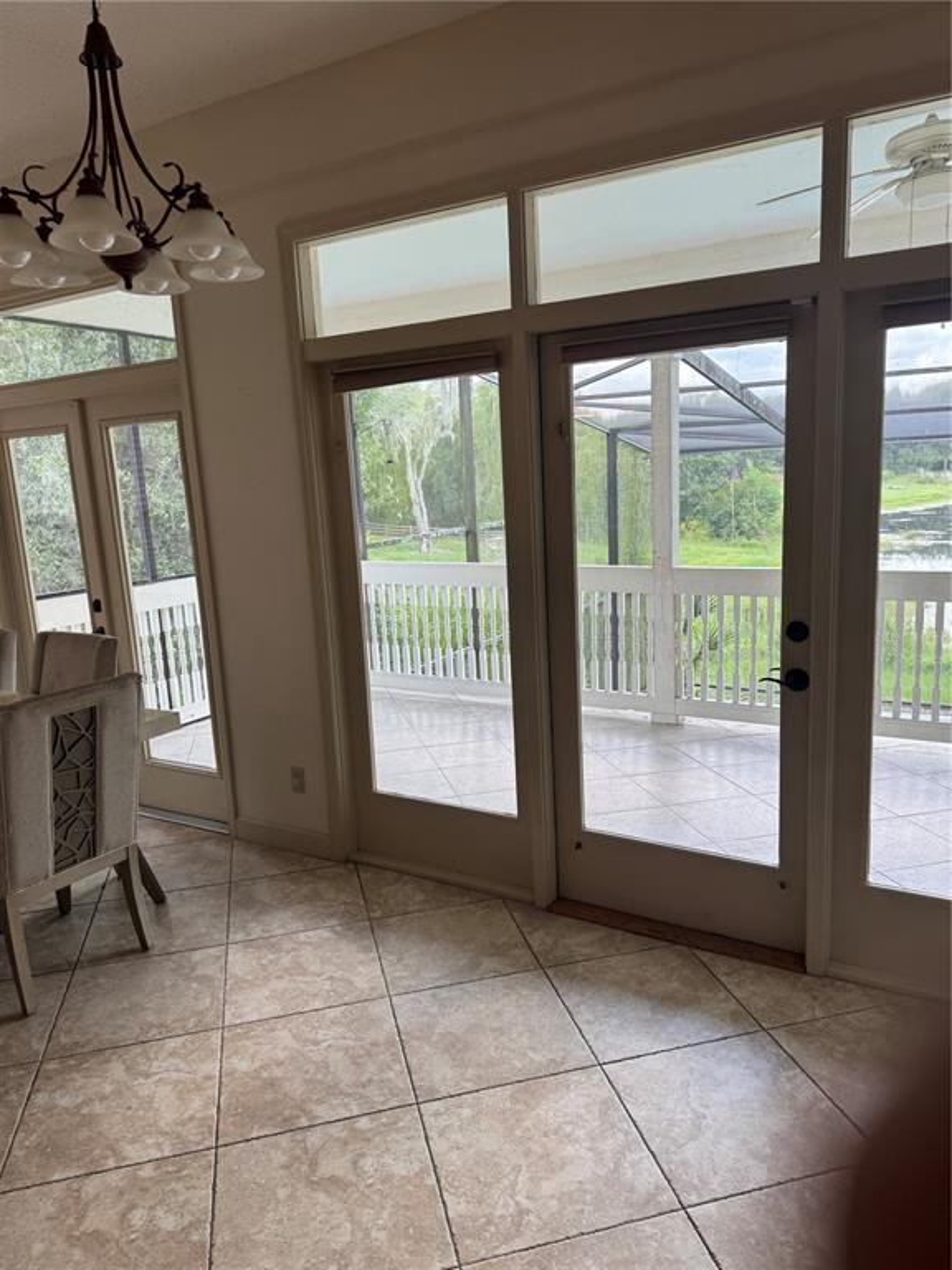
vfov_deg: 71.6
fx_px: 880
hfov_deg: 56.8
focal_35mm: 24
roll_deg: +2.2
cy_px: 635
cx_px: 476
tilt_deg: -10.5
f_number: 1.78
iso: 80
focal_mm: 6.76
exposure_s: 1/120
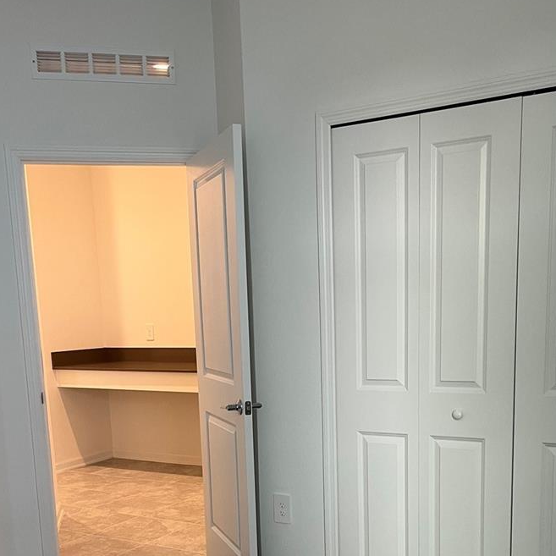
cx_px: 283
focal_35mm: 42
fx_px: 763
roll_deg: +3.1
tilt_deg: -11.1
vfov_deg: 38.3
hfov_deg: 40.0
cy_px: 455
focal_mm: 5.1
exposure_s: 1/60
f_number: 1.6
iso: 125
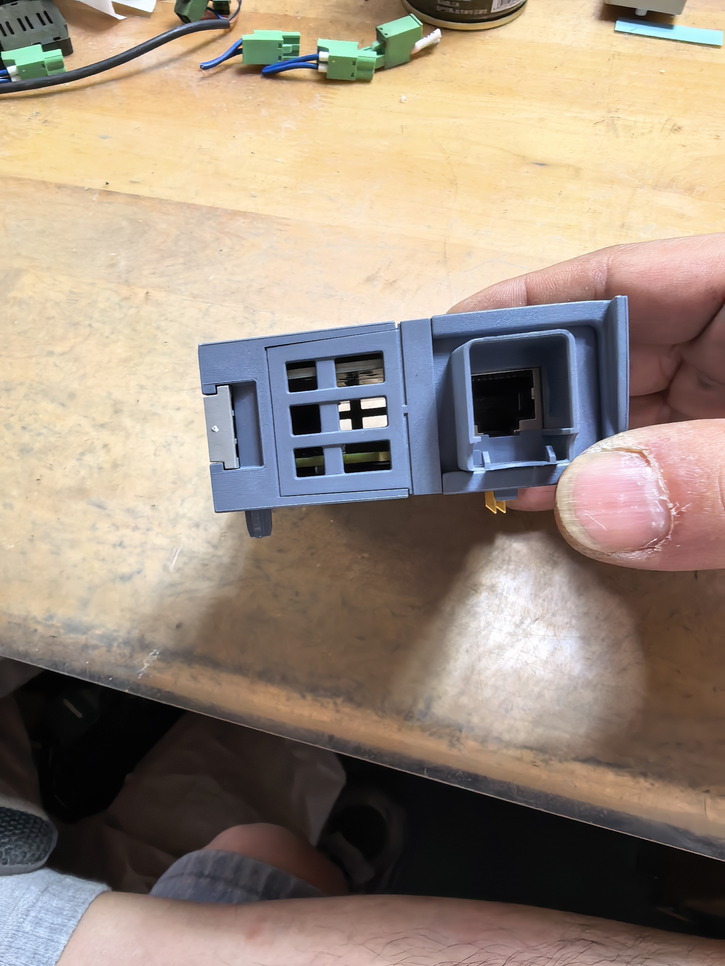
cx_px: 362
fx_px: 670
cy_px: 483
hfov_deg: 56.8
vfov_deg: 71.6
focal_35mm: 24
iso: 160
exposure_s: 1/100
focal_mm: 1.95
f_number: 2.2
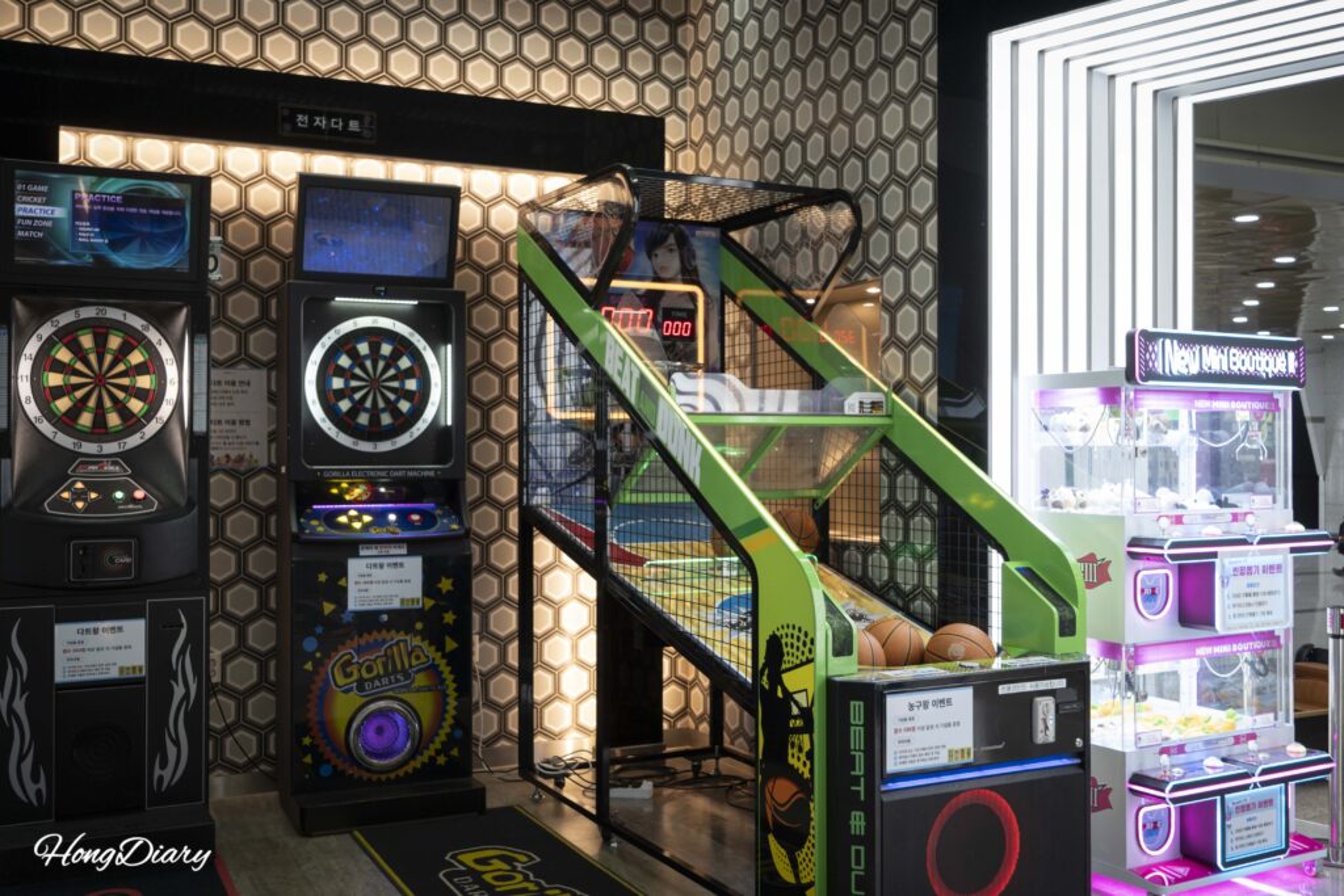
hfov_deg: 54.4
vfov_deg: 37.9
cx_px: 672
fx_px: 1307
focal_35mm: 35
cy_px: 448
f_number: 4.5
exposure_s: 1/60
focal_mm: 35
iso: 640
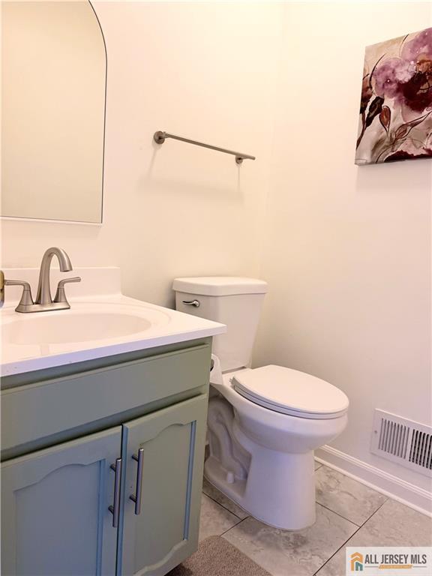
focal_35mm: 24
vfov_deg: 71.6
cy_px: 288
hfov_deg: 56.8
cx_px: 216
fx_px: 399
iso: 125
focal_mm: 6.76
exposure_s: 1/120
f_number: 1.78
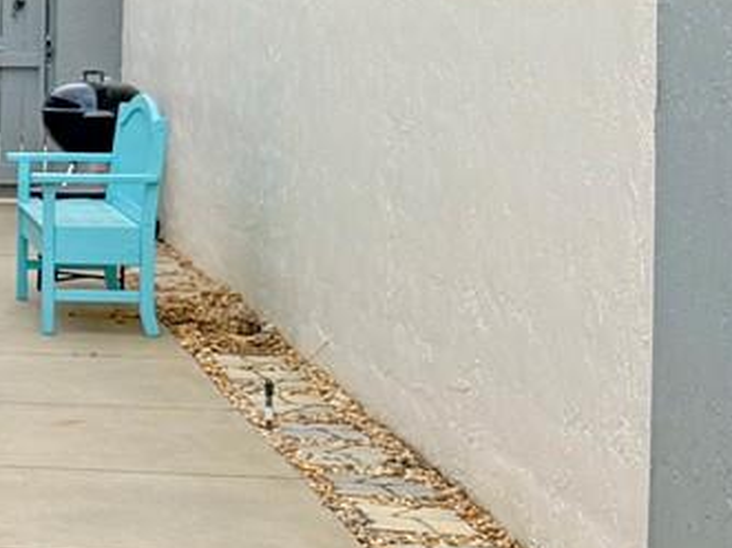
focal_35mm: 116
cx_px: -657
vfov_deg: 12.7
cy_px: 451
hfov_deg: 14.5
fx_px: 2452
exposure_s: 1/2801
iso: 80
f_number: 1.78
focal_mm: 6.76
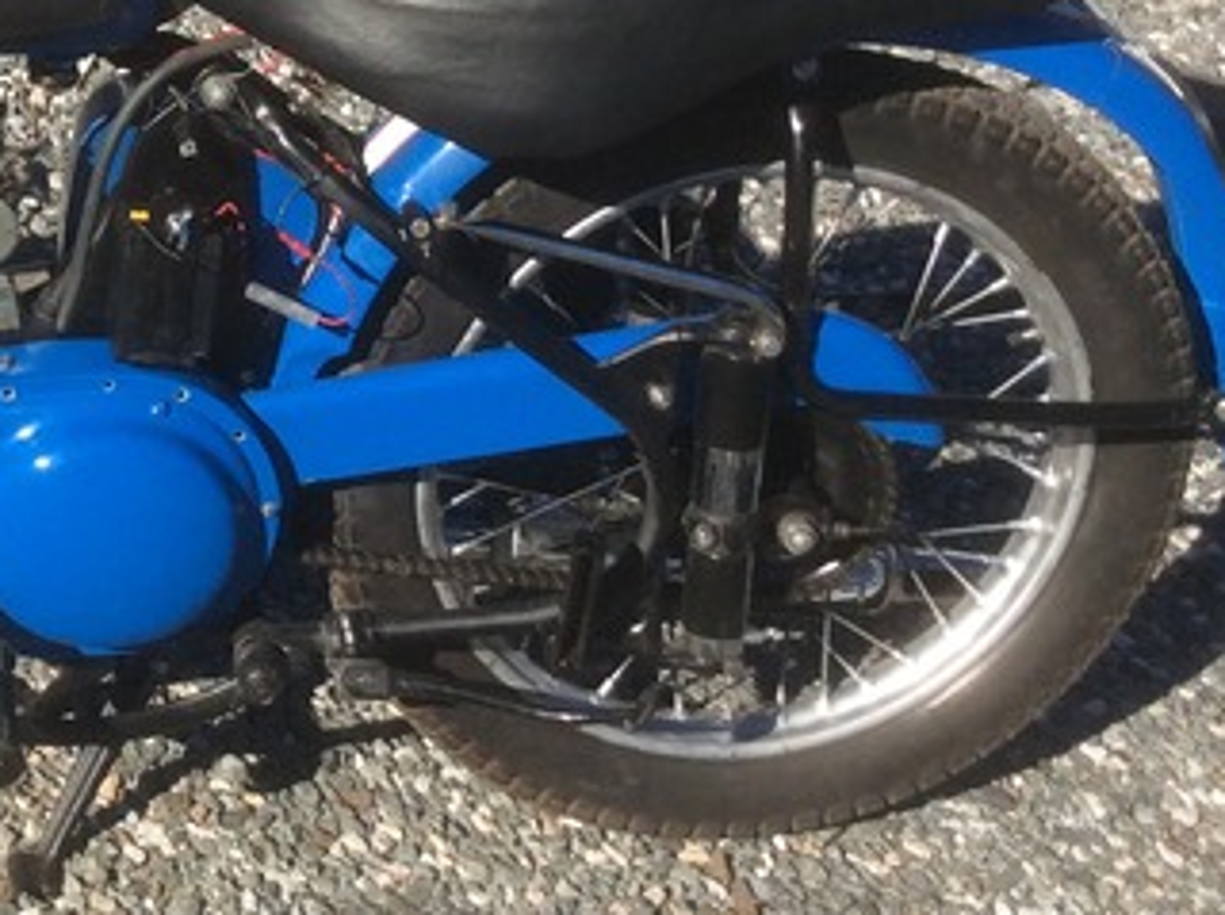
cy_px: 100
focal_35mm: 80
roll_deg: -5.9
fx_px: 2827
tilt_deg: -20.9
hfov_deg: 23.1
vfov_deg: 18.1
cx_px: -96
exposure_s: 1/1431
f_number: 2.4
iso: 32
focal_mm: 3.3
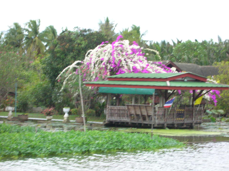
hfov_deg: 19.3
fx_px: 674
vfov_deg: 14.5
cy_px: 86
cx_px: 114
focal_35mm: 102
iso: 200
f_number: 8.2
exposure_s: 1/94
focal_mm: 17.1
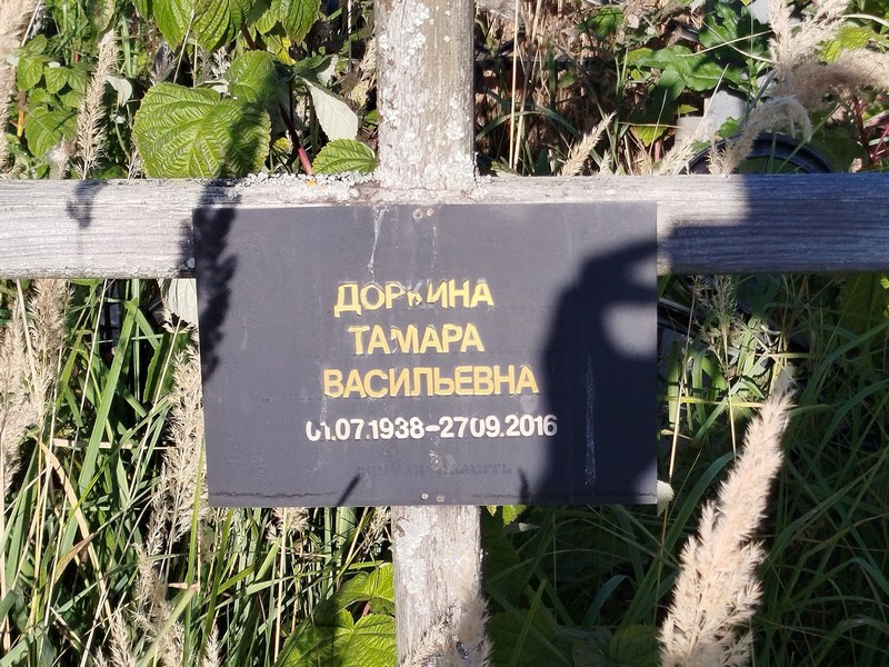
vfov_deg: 42.9
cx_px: 444
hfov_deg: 55.4
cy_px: 334
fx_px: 847
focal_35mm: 33
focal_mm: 5.31
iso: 50
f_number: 1.7
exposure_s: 1/467
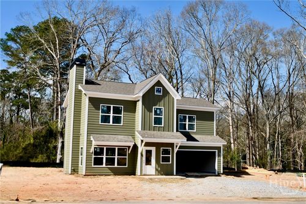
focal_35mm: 31
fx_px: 263
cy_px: 102
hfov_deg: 60.3
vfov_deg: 42.3
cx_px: 153
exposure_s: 1/250
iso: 100
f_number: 9
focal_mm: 21
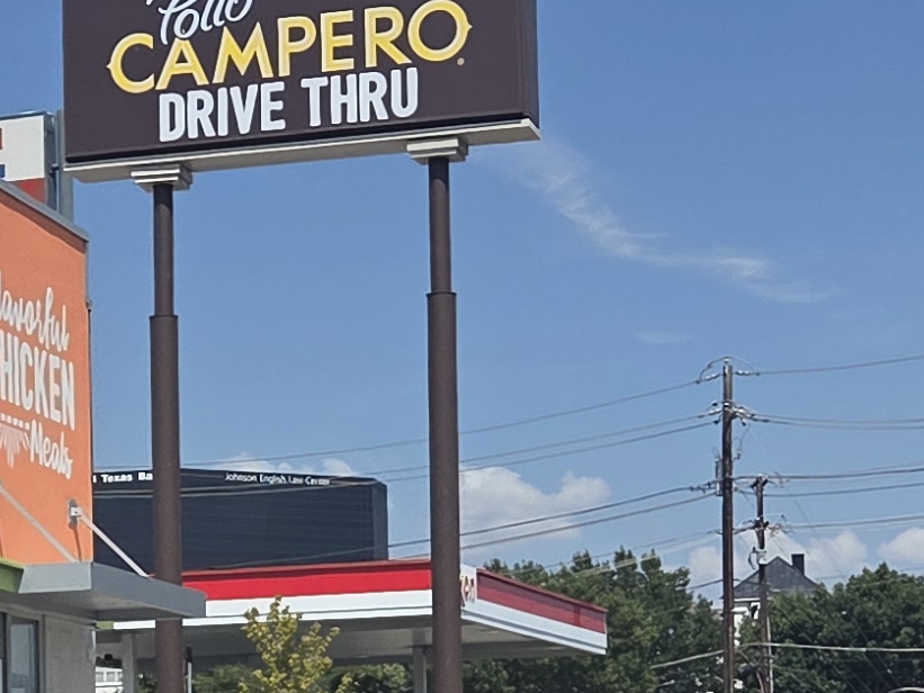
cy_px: 684
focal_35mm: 112
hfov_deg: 17.4
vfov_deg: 13.1
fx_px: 2990
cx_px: 142
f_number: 1.8
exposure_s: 1/7891
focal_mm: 5.4
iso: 64
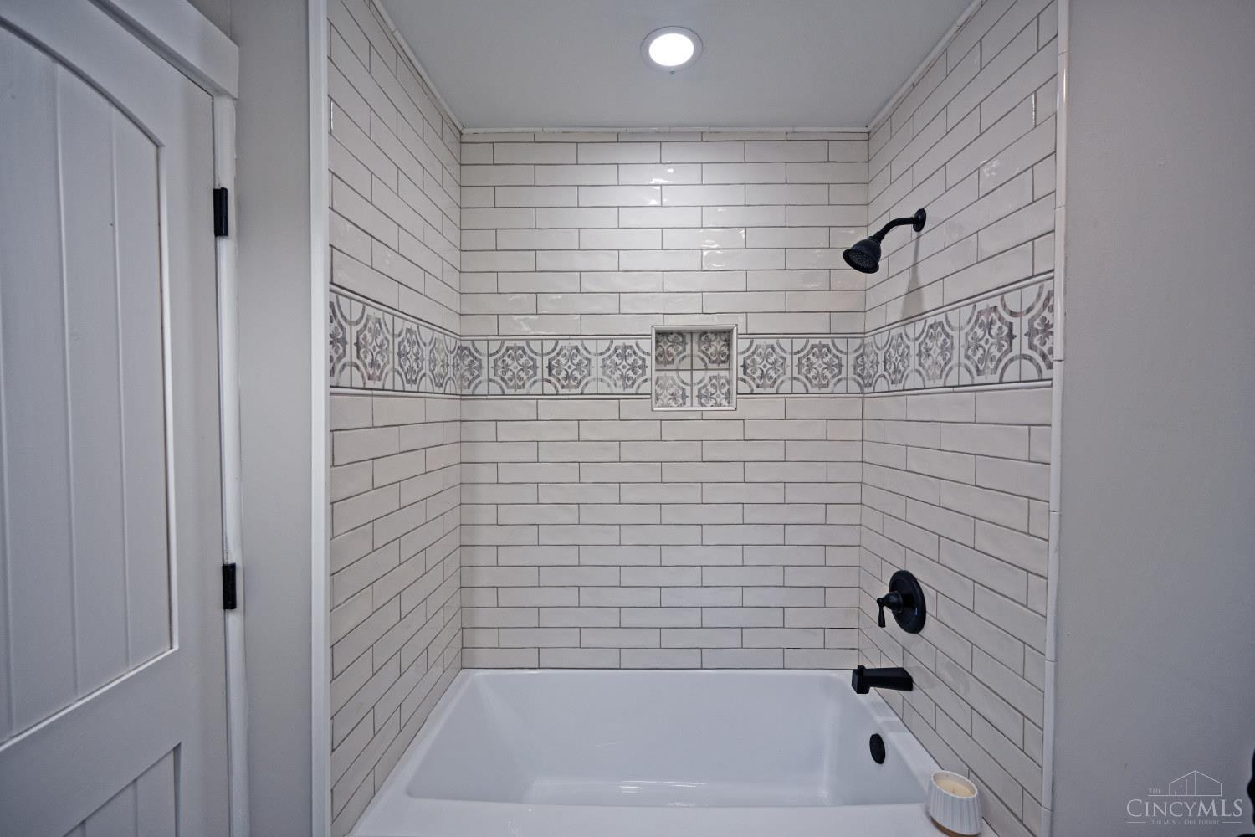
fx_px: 488
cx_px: 628
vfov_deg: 81.2
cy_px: 418
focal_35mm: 14
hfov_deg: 104.3
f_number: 4.5
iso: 200
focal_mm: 14
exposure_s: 1/80
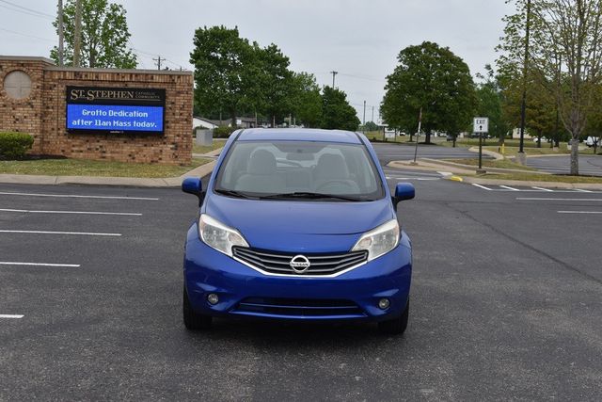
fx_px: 1003
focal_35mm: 60
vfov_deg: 22.6
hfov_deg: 33.4
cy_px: 201
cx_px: 301
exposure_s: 1/250
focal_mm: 40
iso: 100
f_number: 8
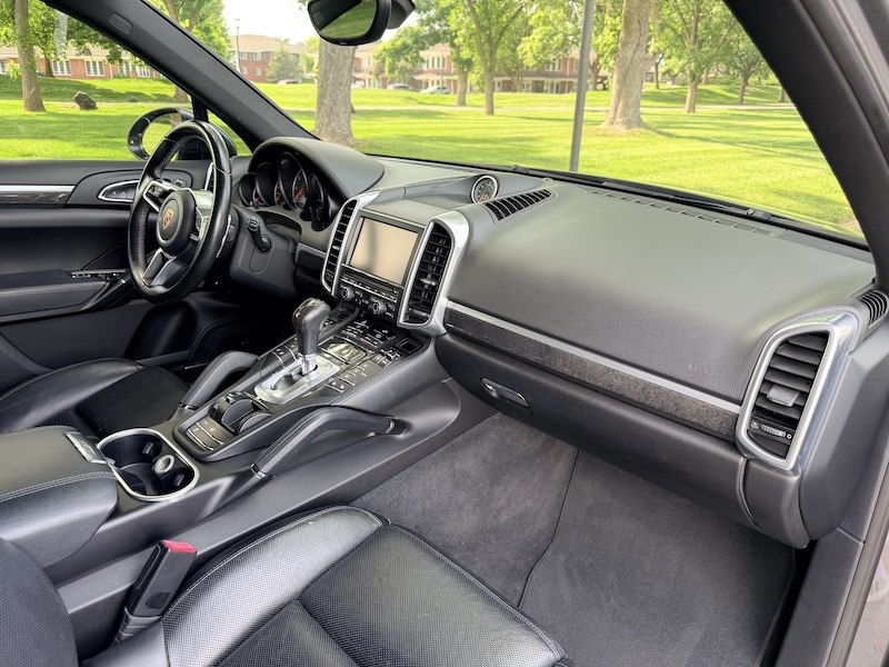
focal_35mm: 24
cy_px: 334
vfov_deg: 56.8
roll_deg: -1.3
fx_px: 616
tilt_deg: -19.3
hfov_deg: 71.6
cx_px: 444
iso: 125
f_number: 1.78
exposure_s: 1/121
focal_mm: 6.76
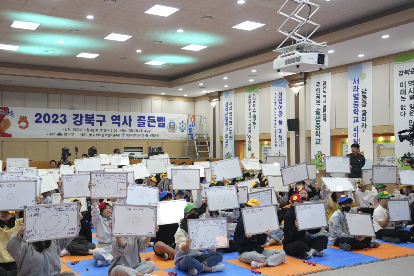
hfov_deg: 50.2
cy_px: 146
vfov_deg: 35.1
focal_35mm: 38
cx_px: 156
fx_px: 437
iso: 640
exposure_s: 1/160
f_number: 2.8
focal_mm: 27
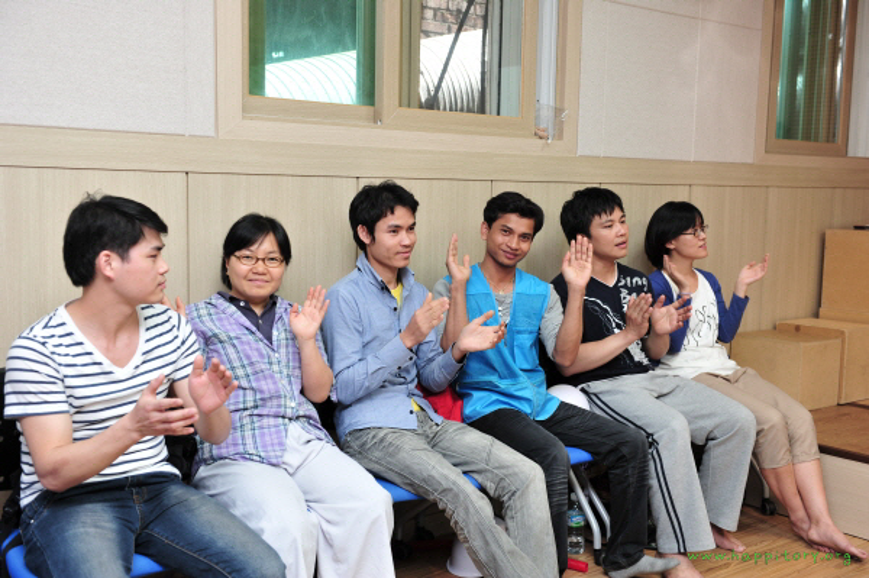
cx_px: 434
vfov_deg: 30.5
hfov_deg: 44.5
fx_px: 1061
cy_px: 289
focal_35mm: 44
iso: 400
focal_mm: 44
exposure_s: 1/80
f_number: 4.5
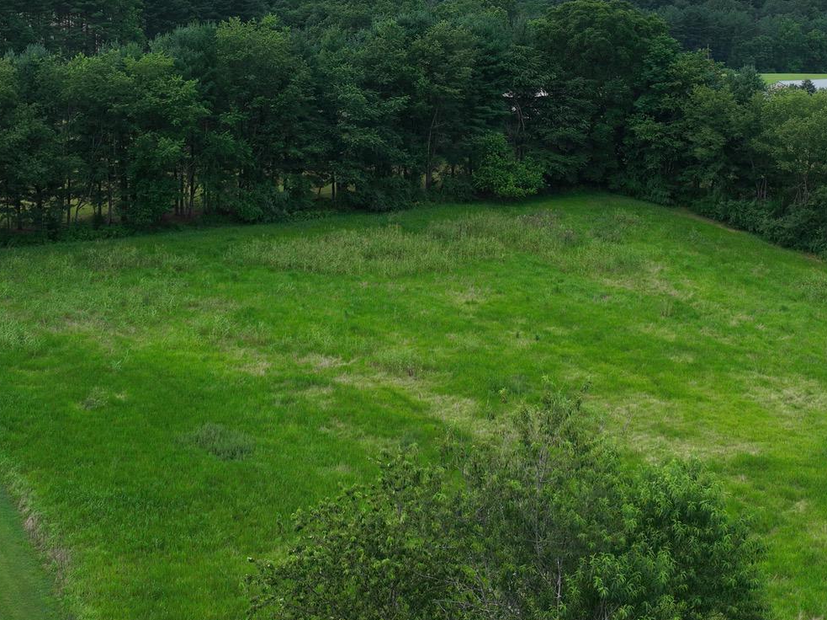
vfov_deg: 27.9
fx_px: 1194
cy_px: 52
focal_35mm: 50
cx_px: 432
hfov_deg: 38.2
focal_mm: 12.29
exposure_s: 1/500
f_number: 2.8
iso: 150
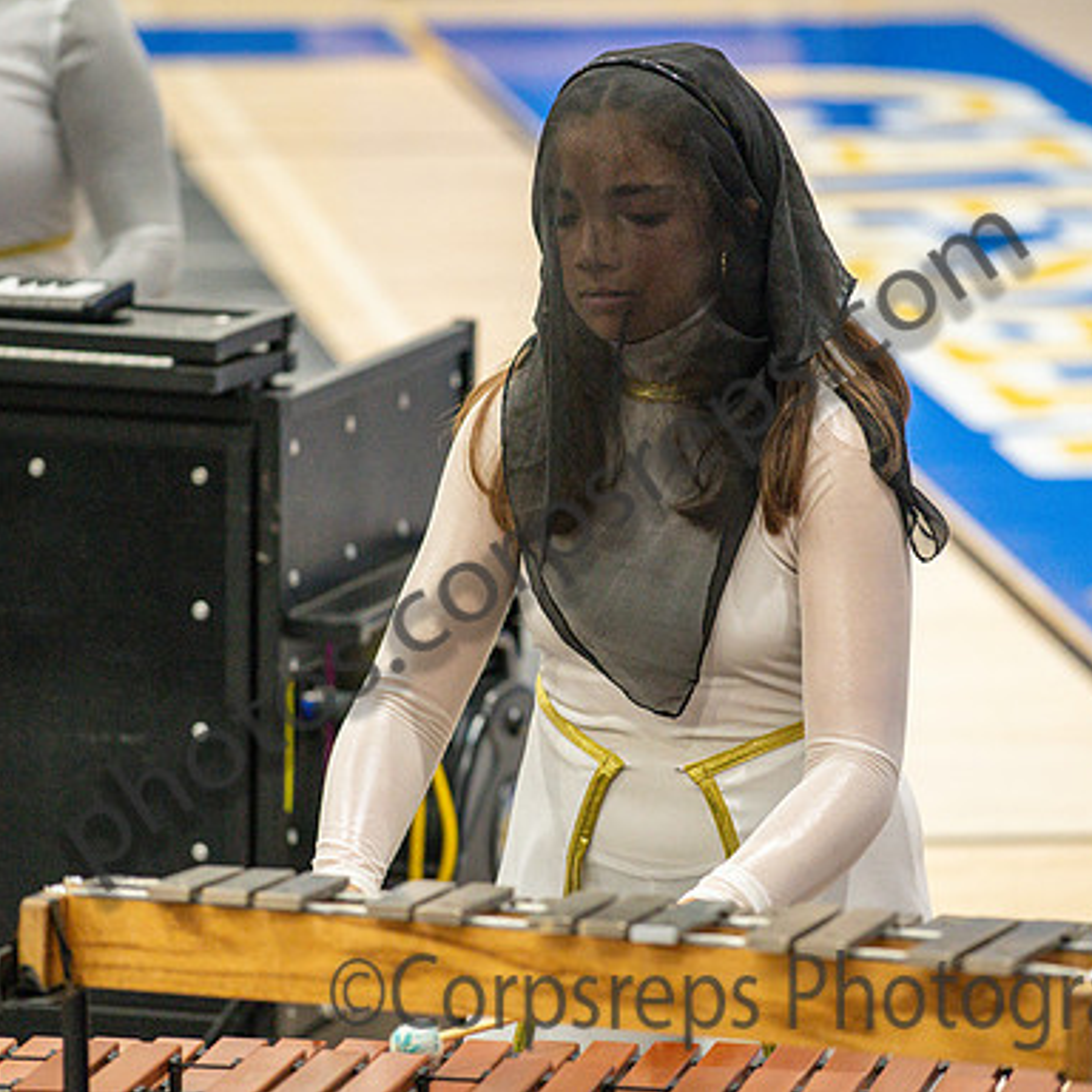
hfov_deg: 8.0
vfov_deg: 8.0
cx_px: 592
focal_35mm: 218
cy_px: 545
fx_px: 7780
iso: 6400
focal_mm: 170
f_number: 4
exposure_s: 1/500
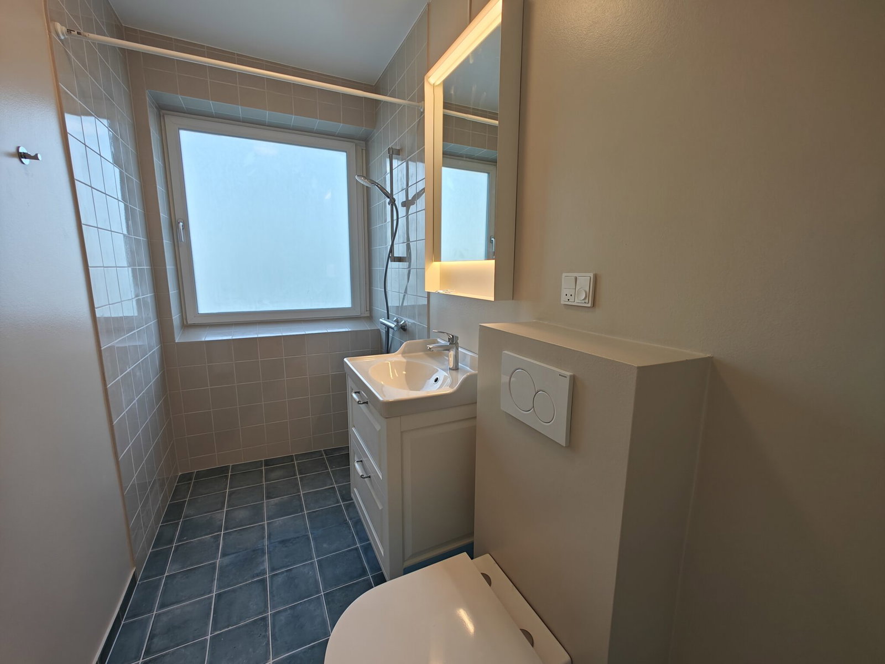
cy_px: 332
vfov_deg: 85.7
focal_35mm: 14
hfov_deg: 102.1
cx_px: 442
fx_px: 358
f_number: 2.2
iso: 64
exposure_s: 1/76
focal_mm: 2.59
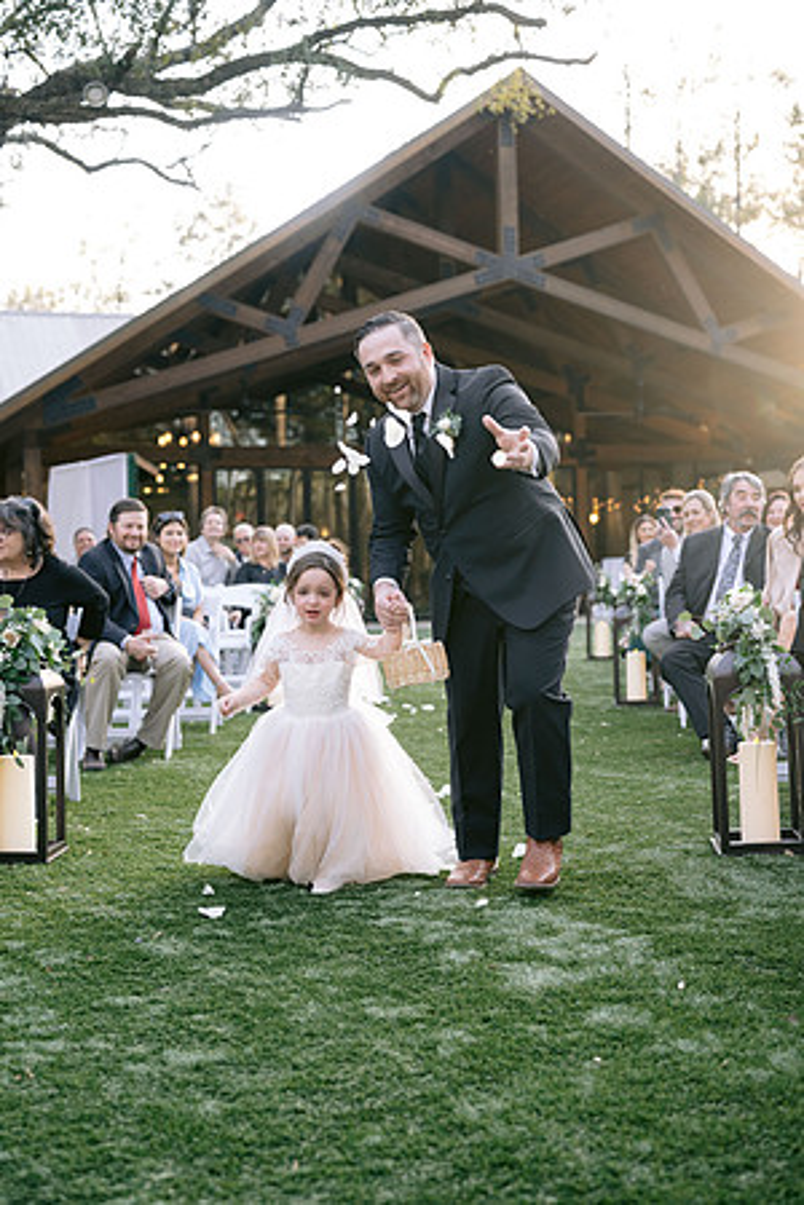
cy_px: 602
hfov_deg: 27.0
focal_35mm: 50
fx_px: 1675
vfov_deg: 39.6
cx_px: 402
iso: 400
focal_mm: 50
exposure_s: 1/250
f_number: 3.2
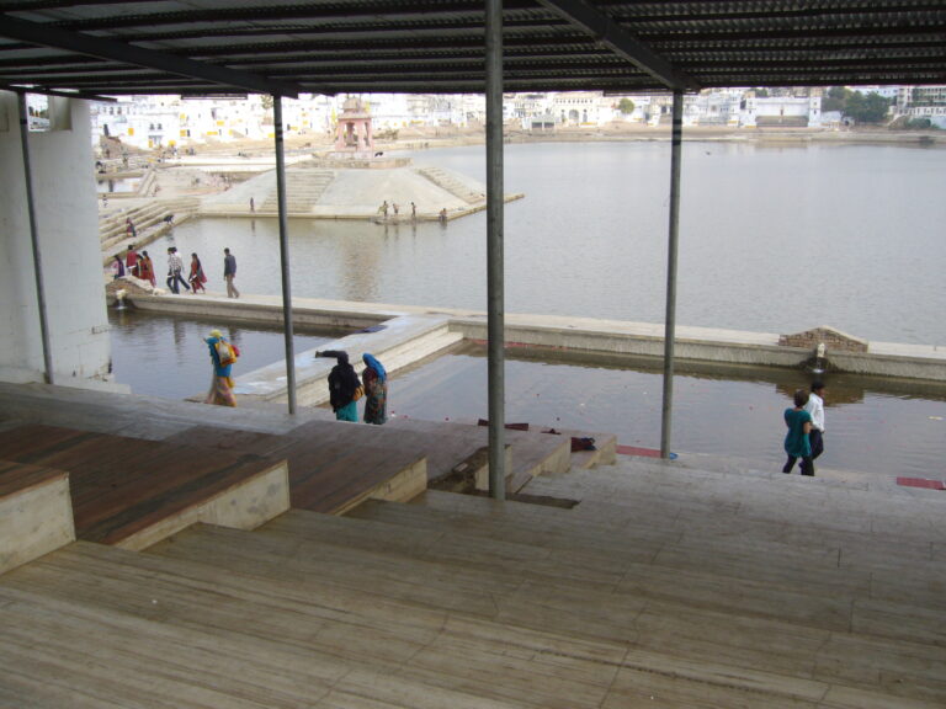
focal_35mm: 35
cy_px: 354
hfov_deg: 52.6
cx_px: 473
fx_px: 956
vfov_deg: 40.7
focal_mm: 5.8
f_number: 5.6
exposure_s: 1/250
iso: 80
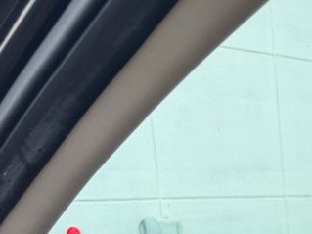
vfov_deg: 17.0
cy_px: 366
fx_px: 694
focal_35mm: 77
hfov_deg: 21.4
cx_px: 467
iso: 80
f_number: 1.78
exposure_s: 1/955
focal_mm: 6.76
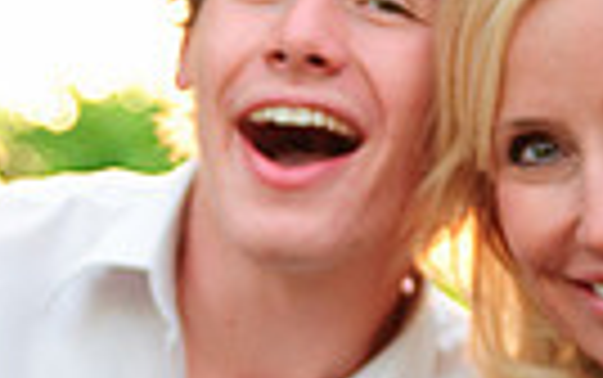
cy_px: 464
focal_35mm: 220
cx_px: 198
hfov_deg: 9.5
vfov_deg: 5.9
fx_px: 3618
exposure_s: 1/160
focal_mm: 50
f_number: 2.8
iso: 200
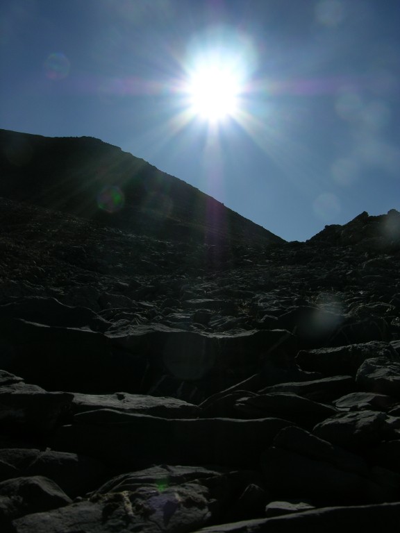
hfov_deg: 40.7
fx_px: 539
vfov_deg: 52.6
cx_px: 200
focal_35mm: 35
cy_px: 266
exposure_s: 1/683
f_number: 8
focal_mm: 8.9
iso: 50
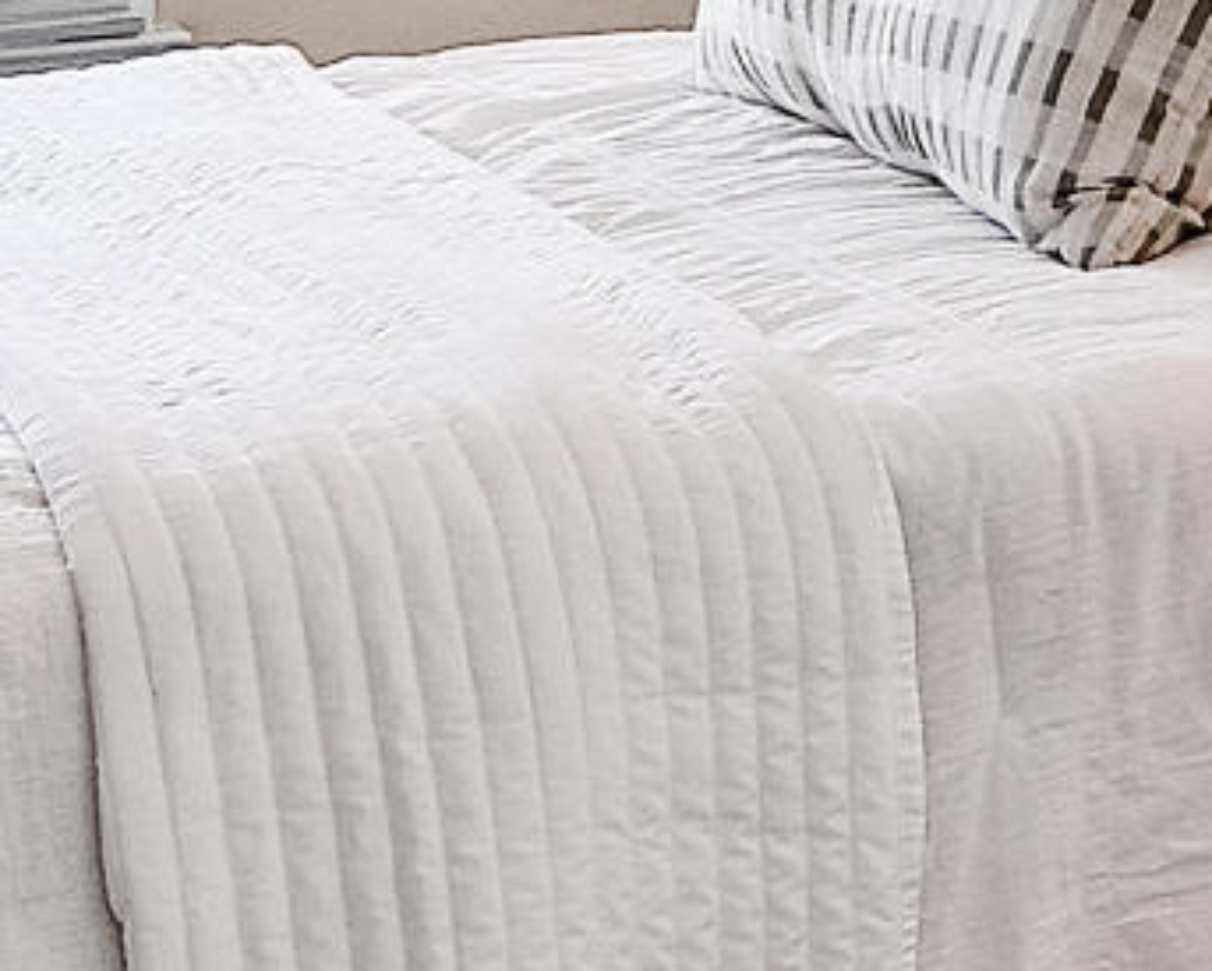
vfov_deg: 11.7
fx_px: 4416
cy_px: -745
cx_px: 2975
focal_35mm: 123
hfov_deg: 12.2
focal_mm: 10
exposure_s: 1/3
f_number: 8
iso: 100
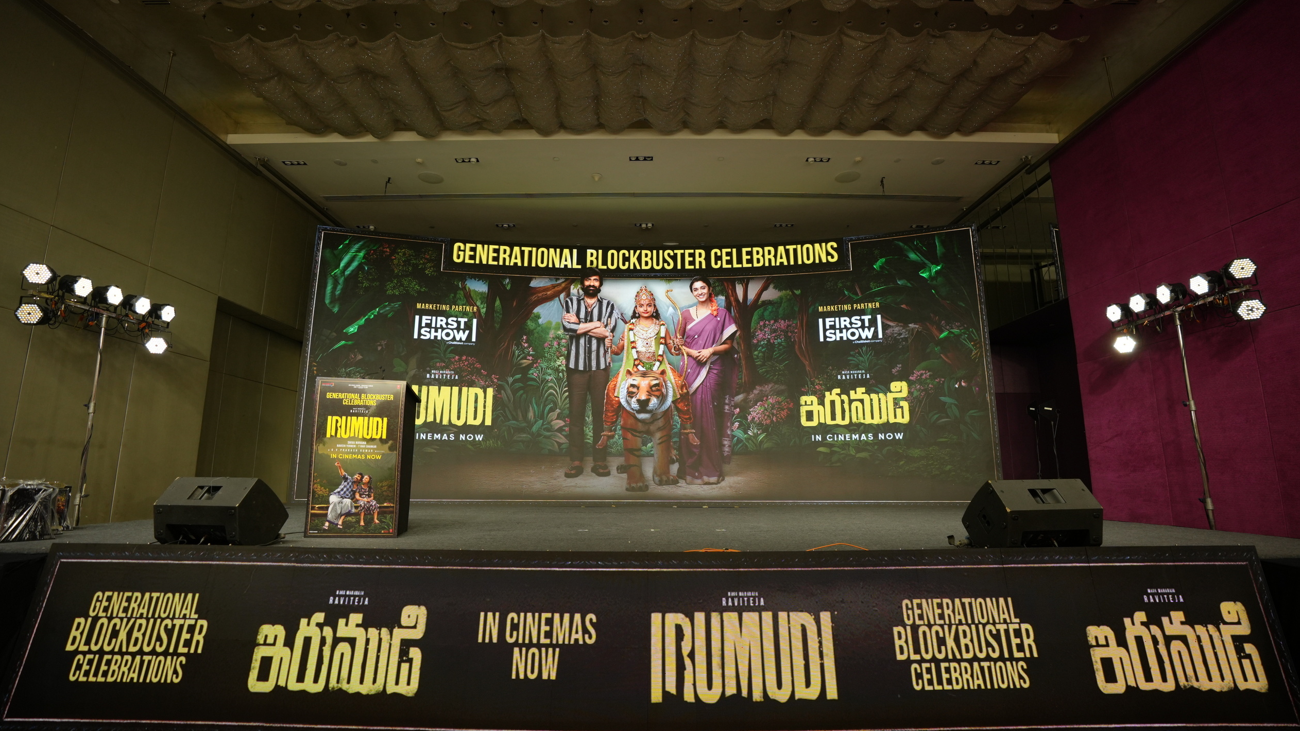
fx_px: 586
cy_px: 370
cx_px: 652
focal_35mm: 17
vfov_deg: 63.9
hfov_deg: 95.9
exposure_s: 1/160
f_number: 3.5
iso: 640
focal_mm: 16
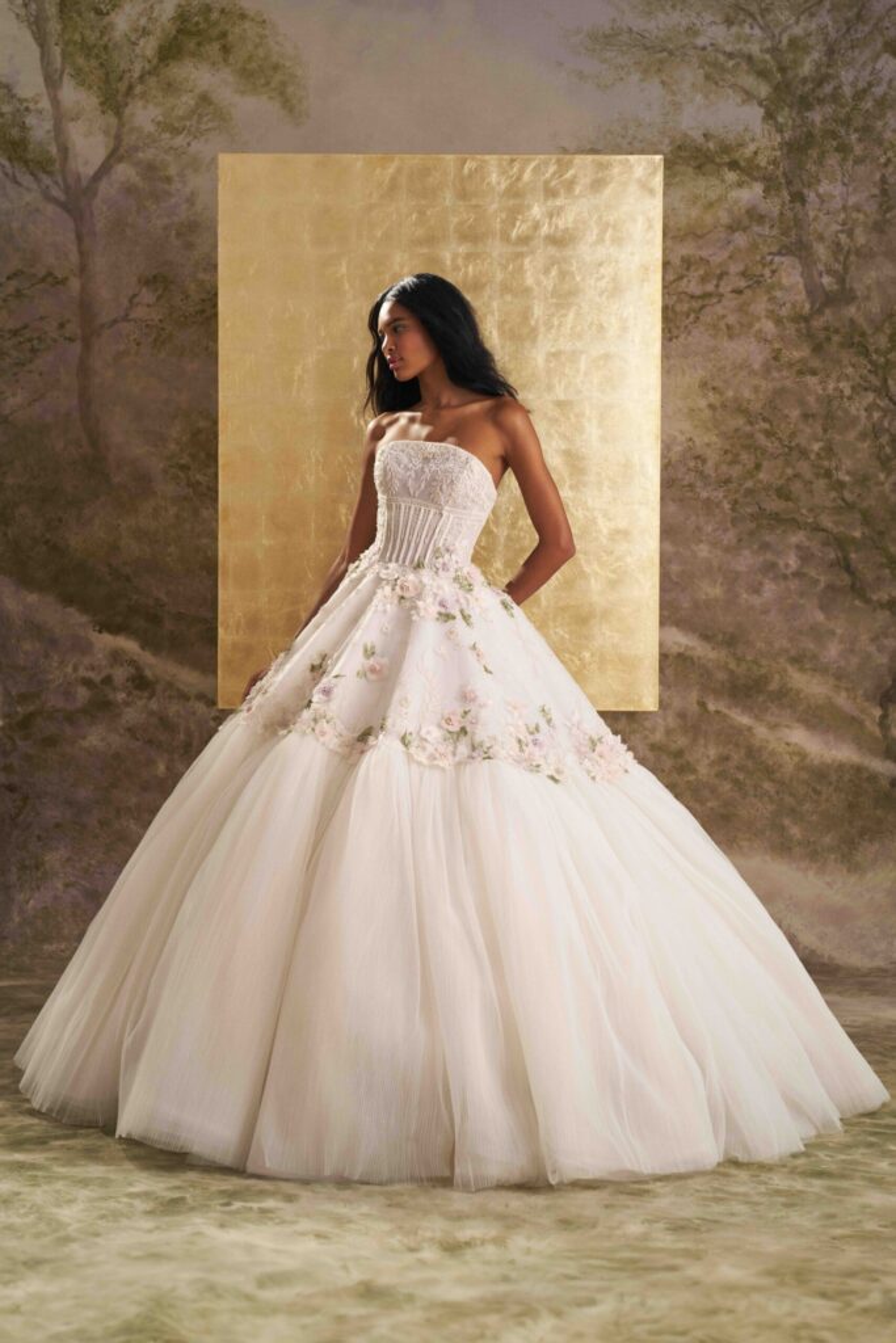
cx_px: 448
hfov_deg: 21.6
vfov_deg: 31.9
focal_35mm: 63
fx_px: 2351
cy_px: 672
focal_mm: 63
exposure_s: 1/160
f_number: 5
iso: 800
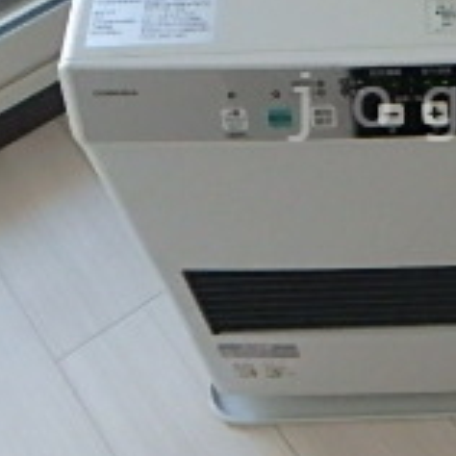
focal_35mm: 75
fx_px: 1118
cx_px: 485
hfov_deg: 22.0
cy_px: 107
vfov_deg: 22.8
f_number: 3.5
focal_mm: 3.7
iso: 800
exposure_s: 1/250
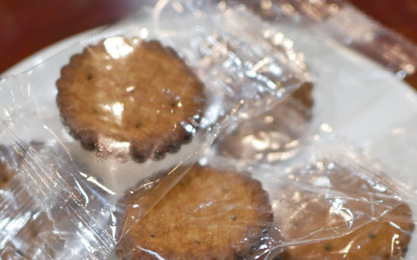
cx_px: 182
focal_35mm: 63
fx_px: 716
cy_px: 264
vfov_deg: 19.9
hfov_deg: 32.4
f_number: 1.7
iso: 400
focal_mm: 15
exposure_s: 1/60
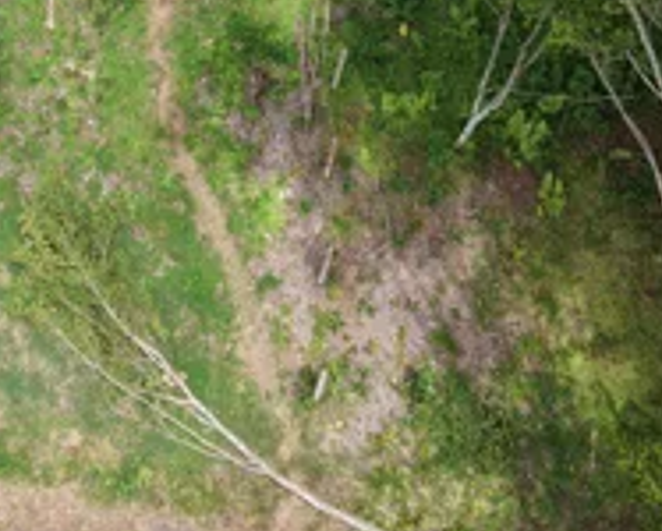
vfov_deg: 23.6
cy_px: -241
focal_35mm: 53
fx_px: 1039
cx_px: 136
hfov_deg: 34.3
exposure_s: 1/725
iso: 170
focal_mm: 3.05
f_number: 2.2
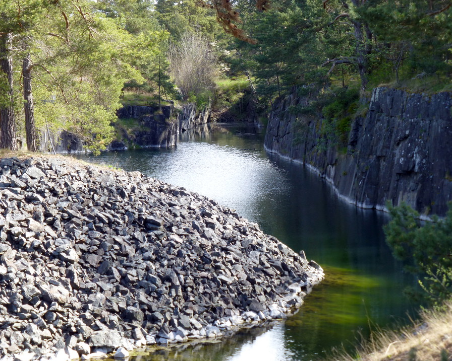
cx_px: 225
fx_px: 1525
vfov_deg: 13.5
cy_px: 181
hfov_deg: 16.9
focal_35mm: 114
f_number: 5.3
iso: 100
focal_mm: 19.4
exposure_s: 1/80
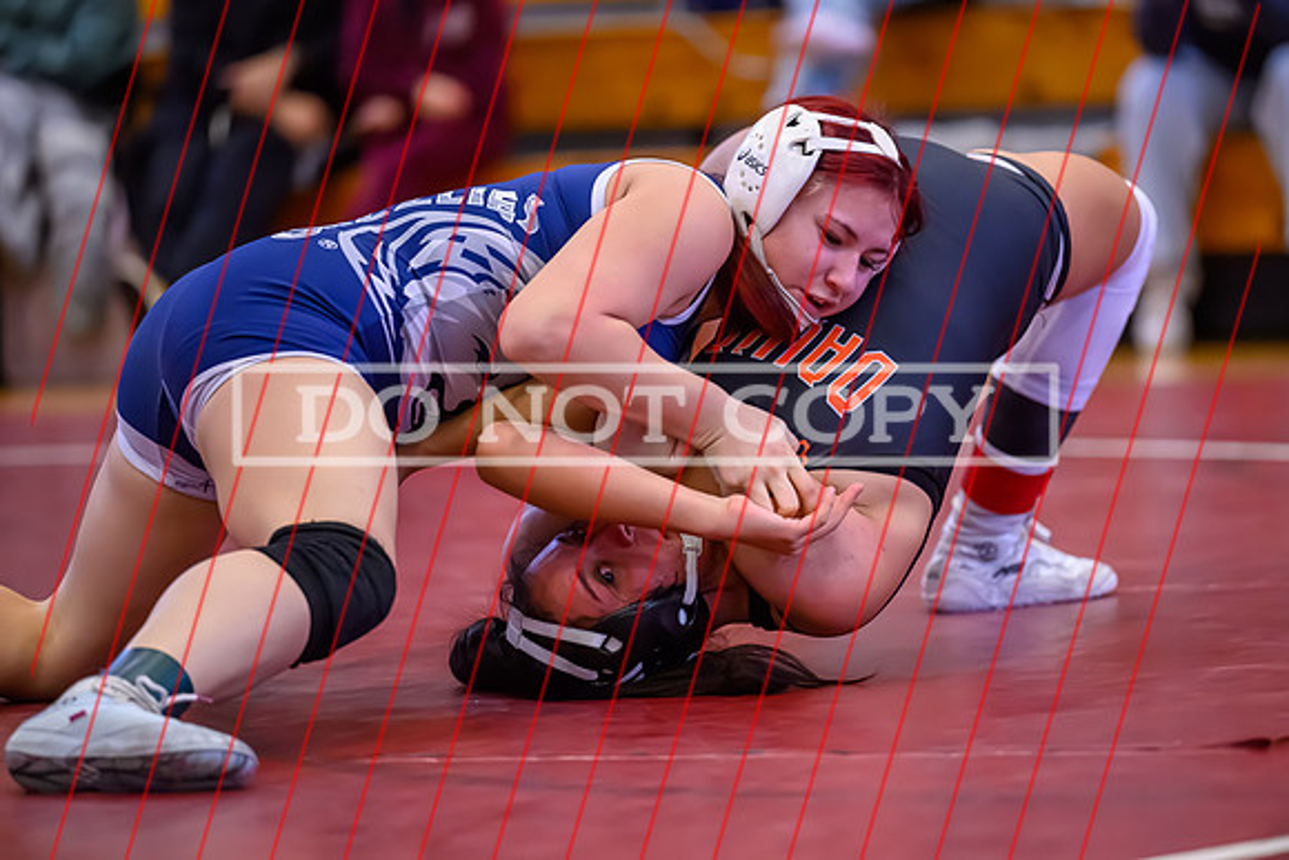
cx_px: 686
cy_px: 458
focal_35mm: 190
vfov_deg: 7.2
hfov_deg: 10.8
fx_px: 6819
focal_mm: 175
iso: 10000
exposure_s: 1/640
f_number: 2.8
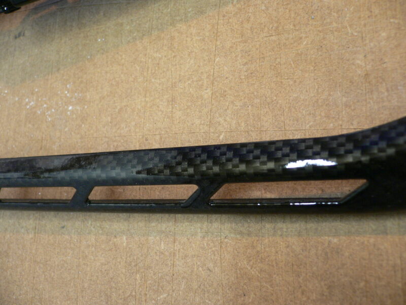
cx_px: 203
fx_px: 411
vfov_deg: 40.7
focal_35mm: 35
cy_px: 152
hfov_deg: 52.6
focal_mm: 5.8
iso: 150
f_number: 2.8
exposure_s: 1/15
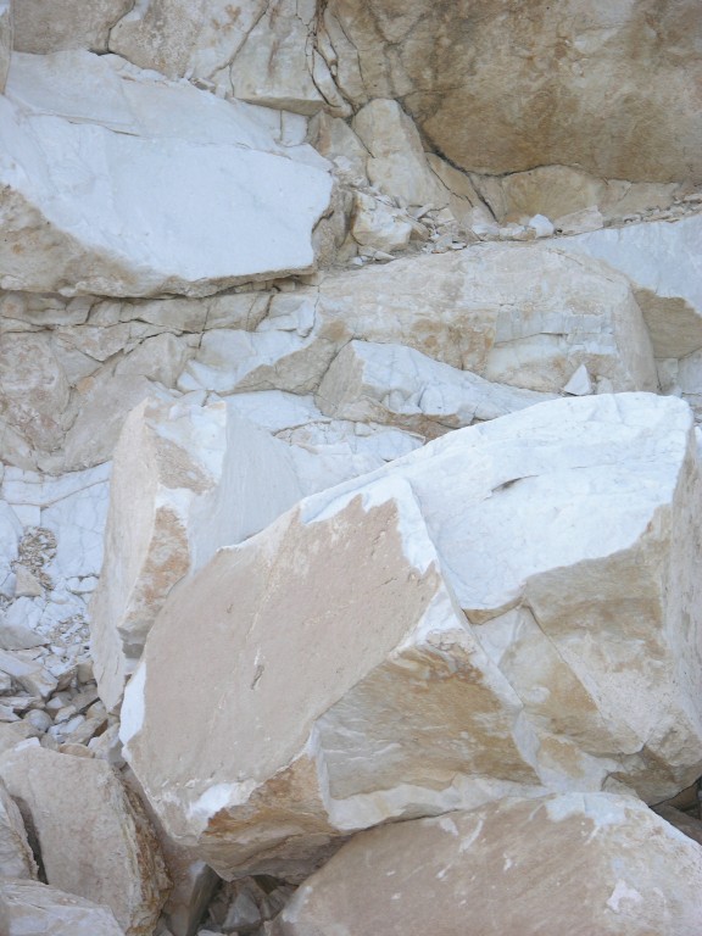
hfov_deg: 10.6
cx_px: 351
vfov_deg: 14.1
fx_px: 3786
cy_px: 468
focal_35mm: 140
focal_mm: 34.7
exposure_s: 1/60.3
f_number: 3.8
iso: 100
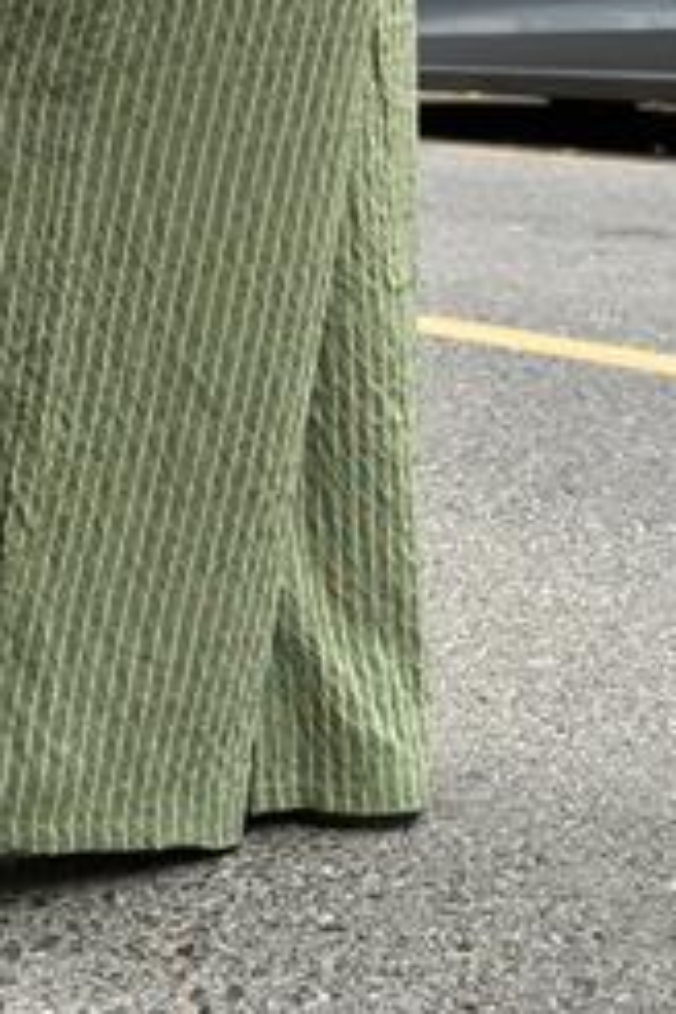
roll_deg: -0.7
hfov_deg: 15.7
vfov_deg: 22.9
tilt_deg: -7.4
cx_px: 198
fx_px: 2450
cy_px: 159
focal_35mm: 87
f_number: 1.78
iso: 125
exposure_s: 1/121
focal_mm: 6.86
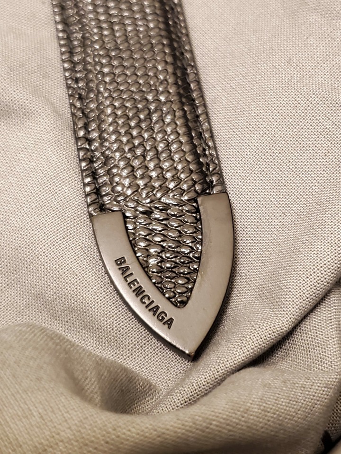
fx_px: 341
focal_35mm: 26
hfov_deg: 53.1
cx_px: 170
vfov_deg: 67.3
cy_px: 227
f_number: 1.5
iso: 320
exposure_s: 1/40
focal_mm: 4.3
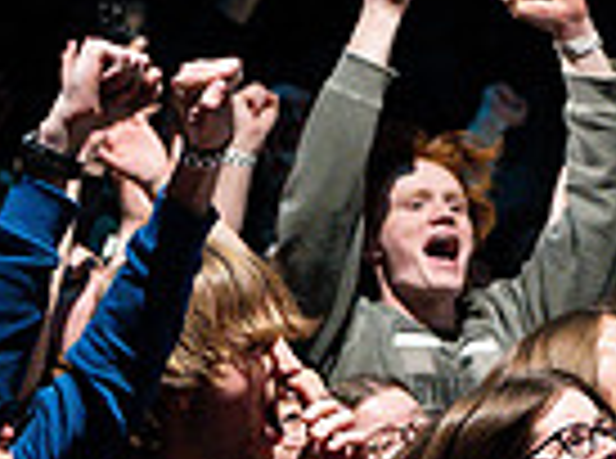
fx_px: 5076
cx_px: 499
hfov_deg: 6.9
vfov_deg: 5.2
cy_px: 317
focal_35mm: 286
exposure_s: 1/500
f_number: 2.8
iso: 6400
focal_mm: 70
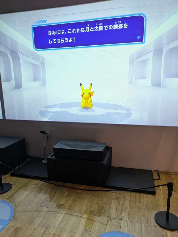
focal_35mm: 25
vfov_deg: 69.4
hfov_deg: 54.9
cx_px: 89
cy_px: 118
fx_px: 171
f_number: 1.89
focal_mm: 5.43
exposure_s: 1/50
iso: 115
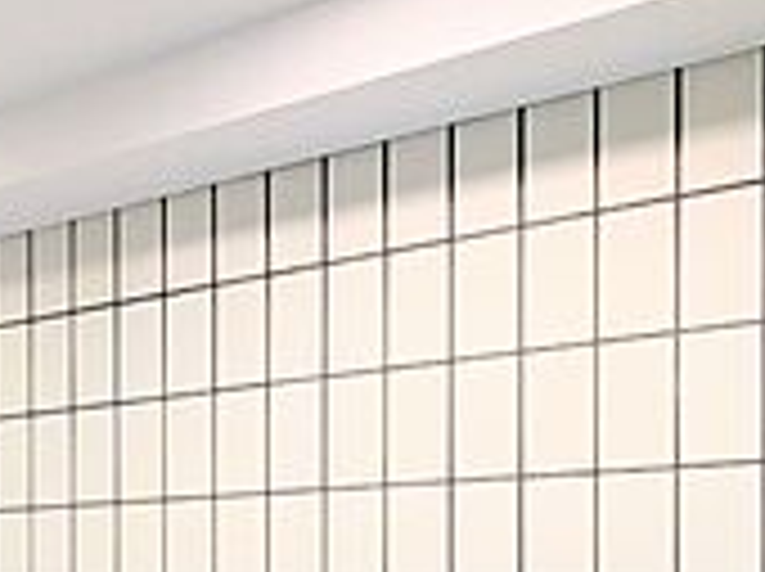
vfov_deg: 28.9
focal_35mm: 46
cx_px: -158
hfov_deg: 33.4
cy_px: 606
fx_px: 1015
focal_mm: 1.95
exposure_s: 1/25
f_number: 2.2
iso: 109
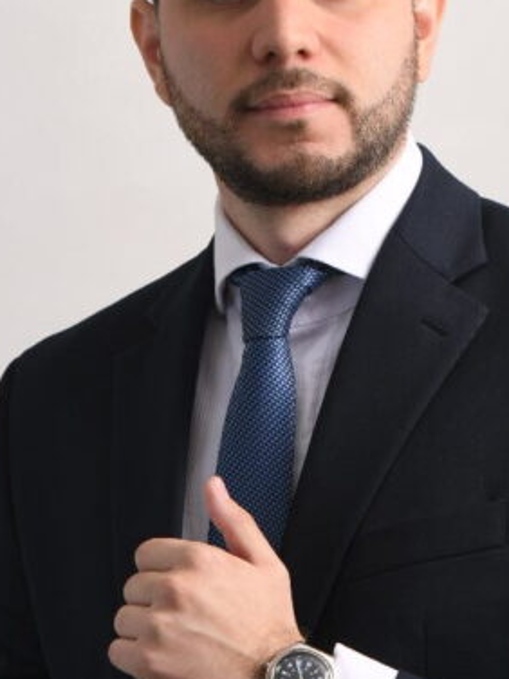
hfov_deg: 3.9
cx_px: 279
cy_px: 287
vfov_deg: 5.2
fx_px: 7450
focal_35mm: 380
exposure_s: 1/200
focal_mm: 145
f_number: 6.3
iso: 250
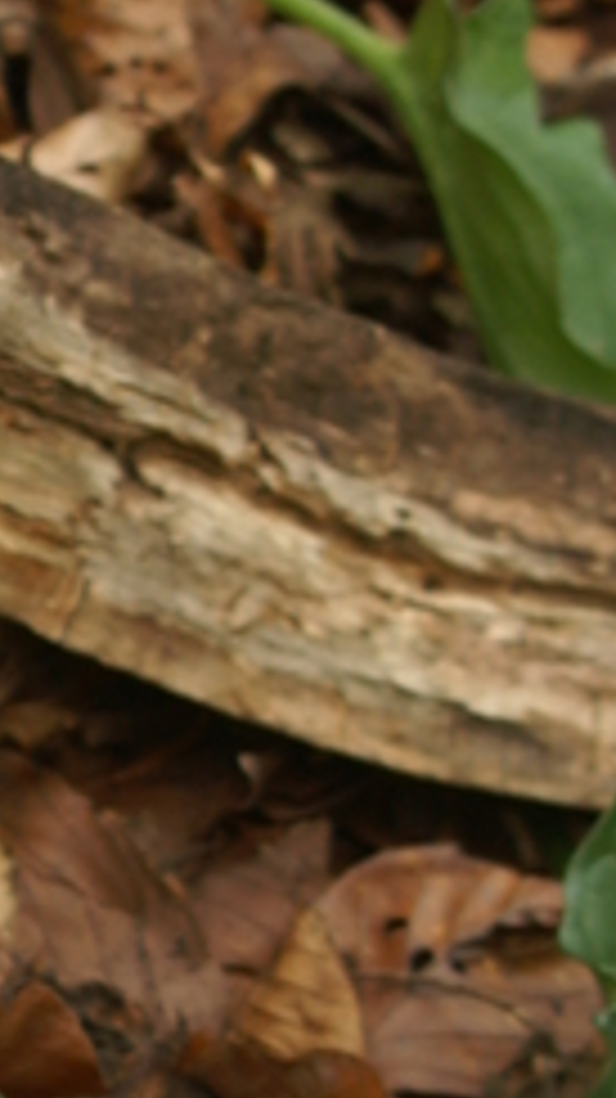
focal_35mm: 386
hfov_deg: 3.1
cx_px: -809
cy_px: 945
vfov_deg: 5.6
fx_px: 11224
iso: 200
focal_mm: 50
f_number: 6.3
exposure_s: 1/15
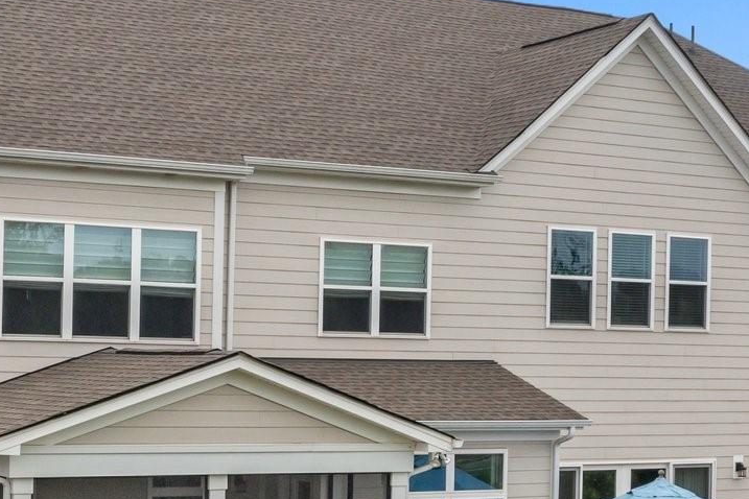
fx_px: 1664
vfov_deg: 16.9
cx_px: 324
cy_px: 414
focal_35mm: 80
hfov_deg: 25.3
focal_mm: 10.26
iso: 100
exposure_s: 1/800
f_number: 5
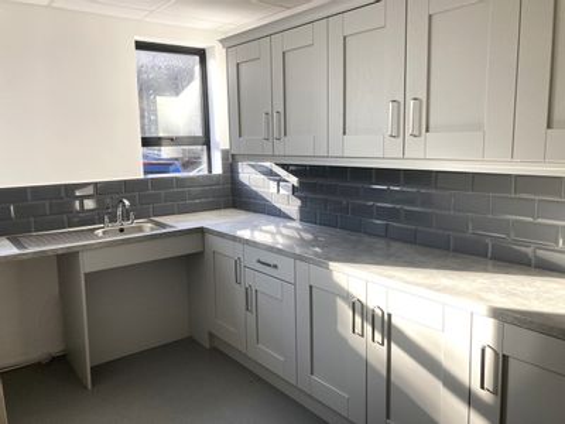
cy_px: 212
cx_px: 282
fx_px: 457
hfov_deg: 63.4
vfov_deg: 49.7
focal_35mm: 28
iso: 40
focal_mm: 3.99
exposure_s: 1/121
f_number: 1.8
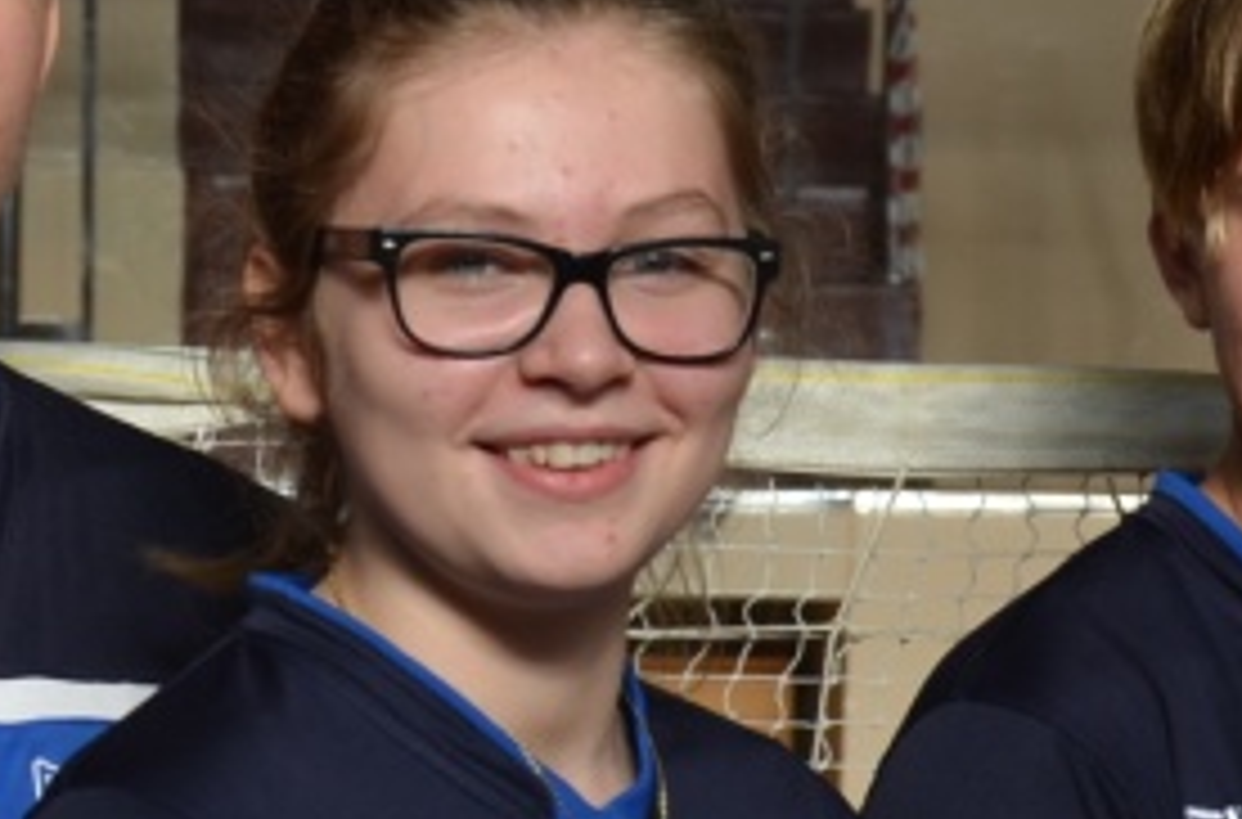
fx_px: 8625
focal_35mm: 251
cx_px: 567
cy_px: 495
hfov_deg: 8.2
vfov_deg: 5.4
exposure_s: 1/160
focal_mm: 45
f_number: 6.3
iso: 200
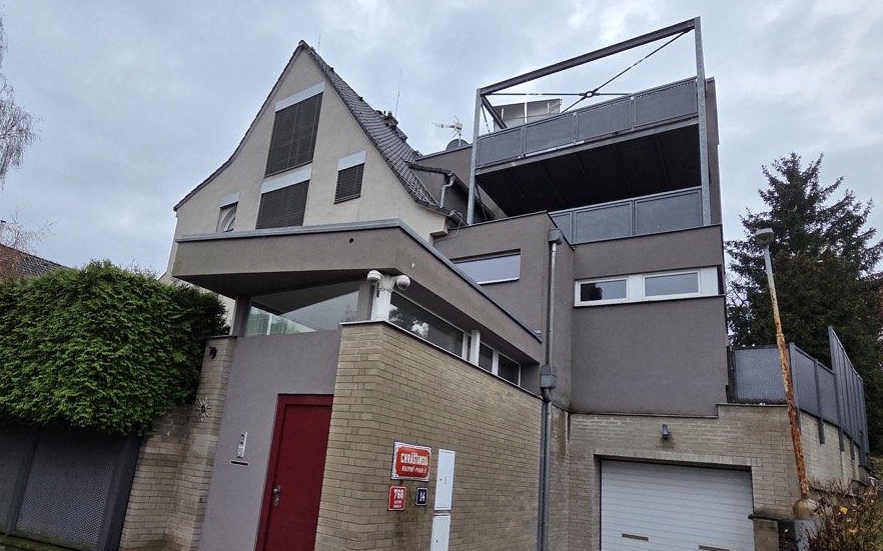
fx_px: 481
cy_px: 339
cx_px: 386
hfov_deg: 84.7
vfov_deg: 59.0
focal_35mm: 20
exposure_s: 1/927
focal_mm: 2.2
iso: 50
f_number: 2.2
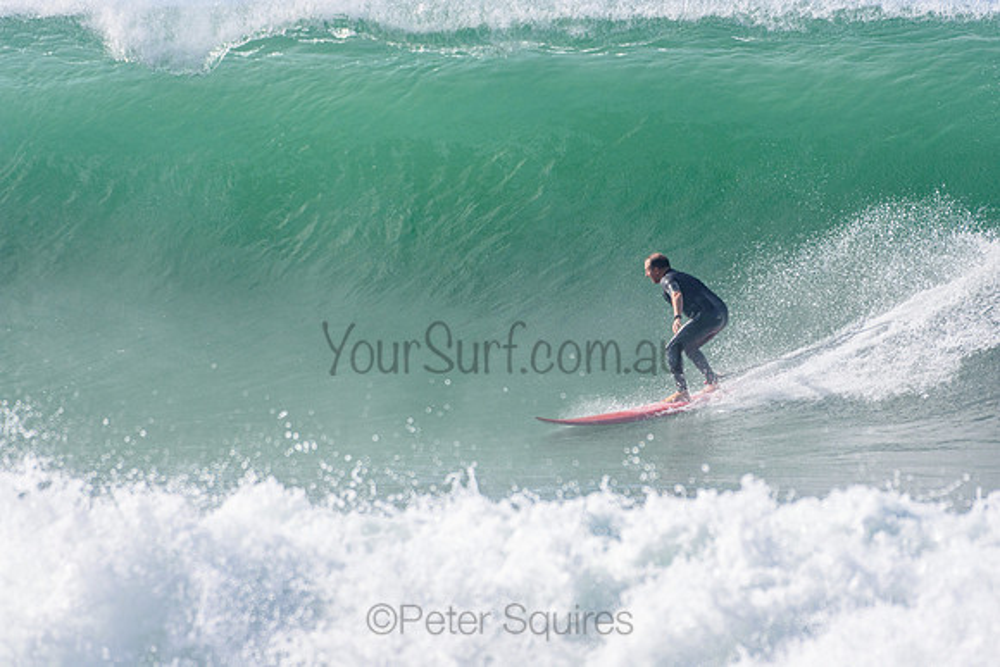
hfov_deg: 2.7
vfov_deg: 1.8
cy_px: 334
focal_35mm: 750
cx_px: 500
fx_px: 20837
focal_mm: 500
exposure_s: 1/2000
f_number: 5.6
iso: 280
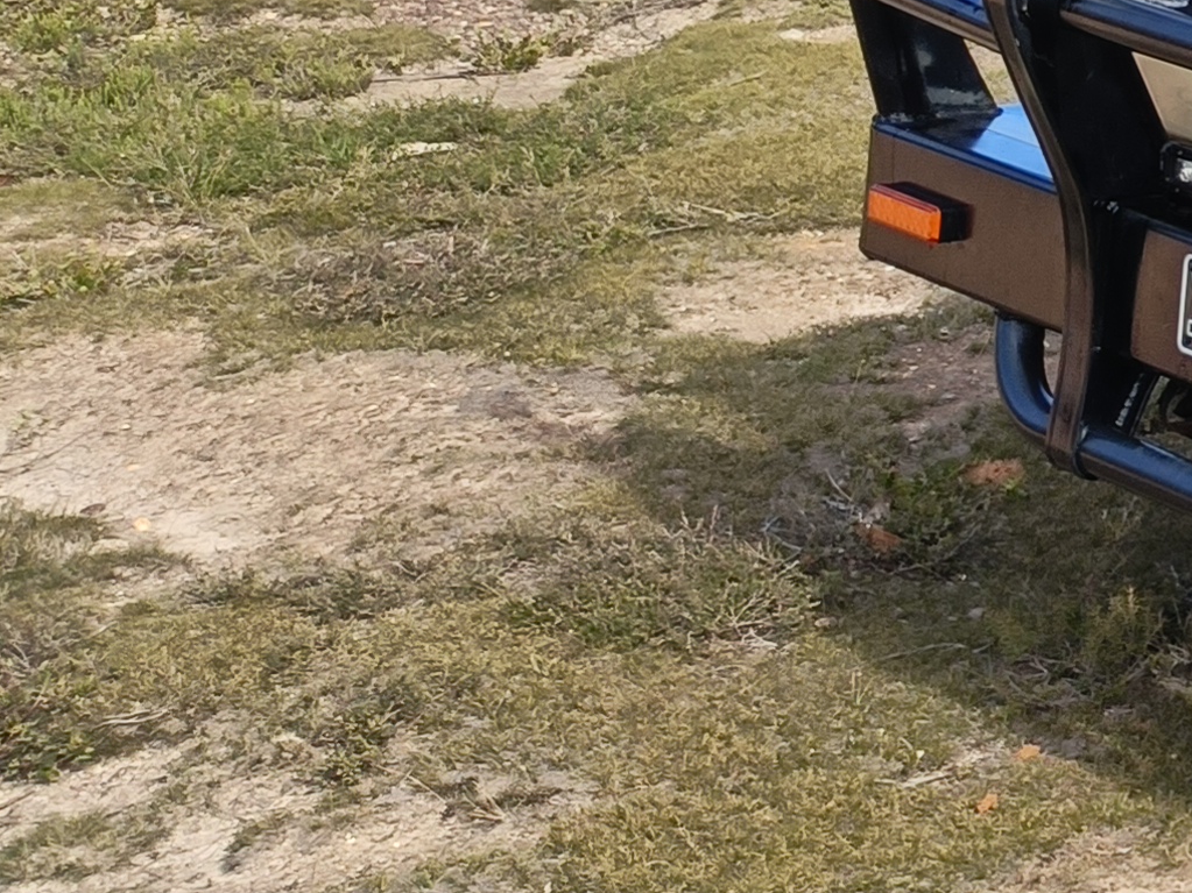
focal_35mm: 113
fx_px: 3891
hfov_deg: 13.8
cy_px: -476
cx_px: 2629
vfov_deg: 12.4
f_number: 1.7
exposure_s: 1/482
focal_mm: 4.7
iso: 50
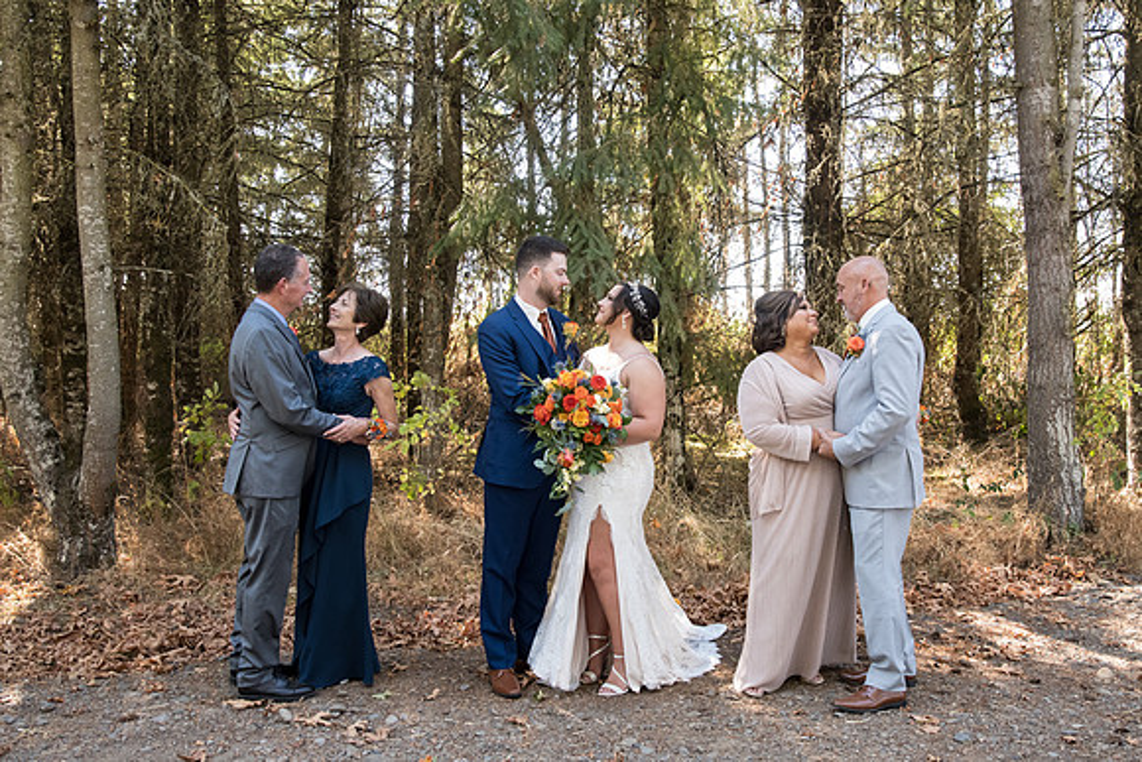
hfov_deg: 57.4
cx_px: 641
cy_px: 382
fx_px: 1039
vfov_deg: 40.3
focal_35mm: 33
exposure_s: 1/320
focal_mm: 24
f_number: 4
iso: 1250
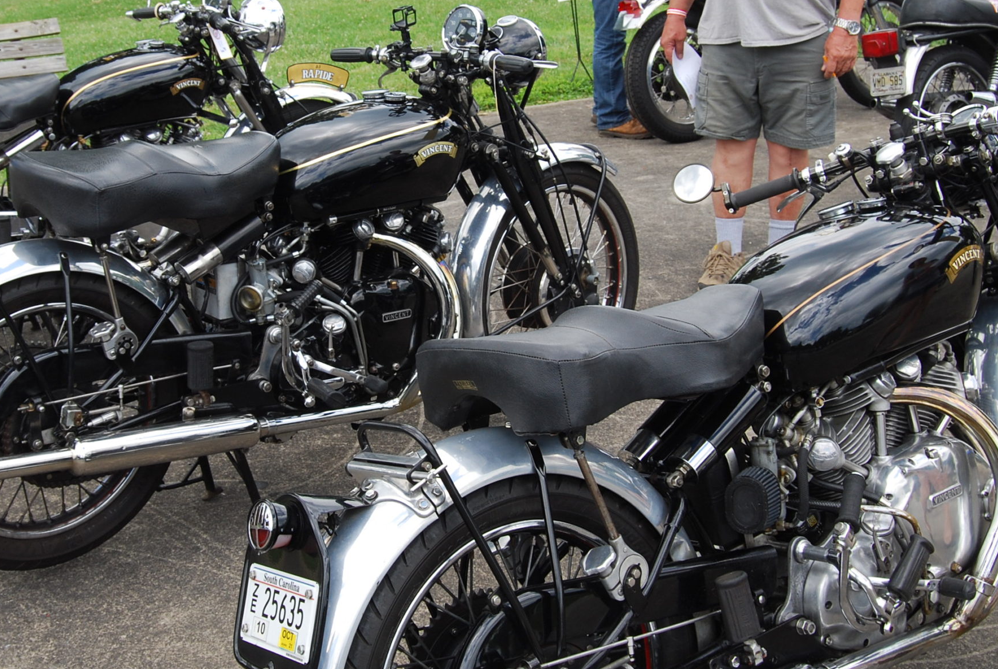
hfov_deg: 38.8
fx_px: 1409
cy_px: 280
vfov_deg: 26.7
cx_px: 397
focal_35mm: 51
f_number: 9
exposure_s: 1/125
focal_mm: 23
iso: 200
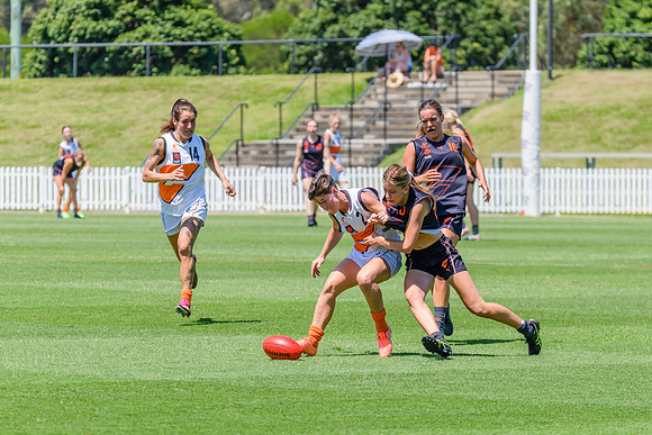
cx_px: 338
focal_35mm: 330
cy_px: 252
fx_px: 5970
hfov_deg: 6.3
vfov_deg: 4.2
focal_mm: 250
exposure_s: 1/2000
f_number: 8
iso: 800
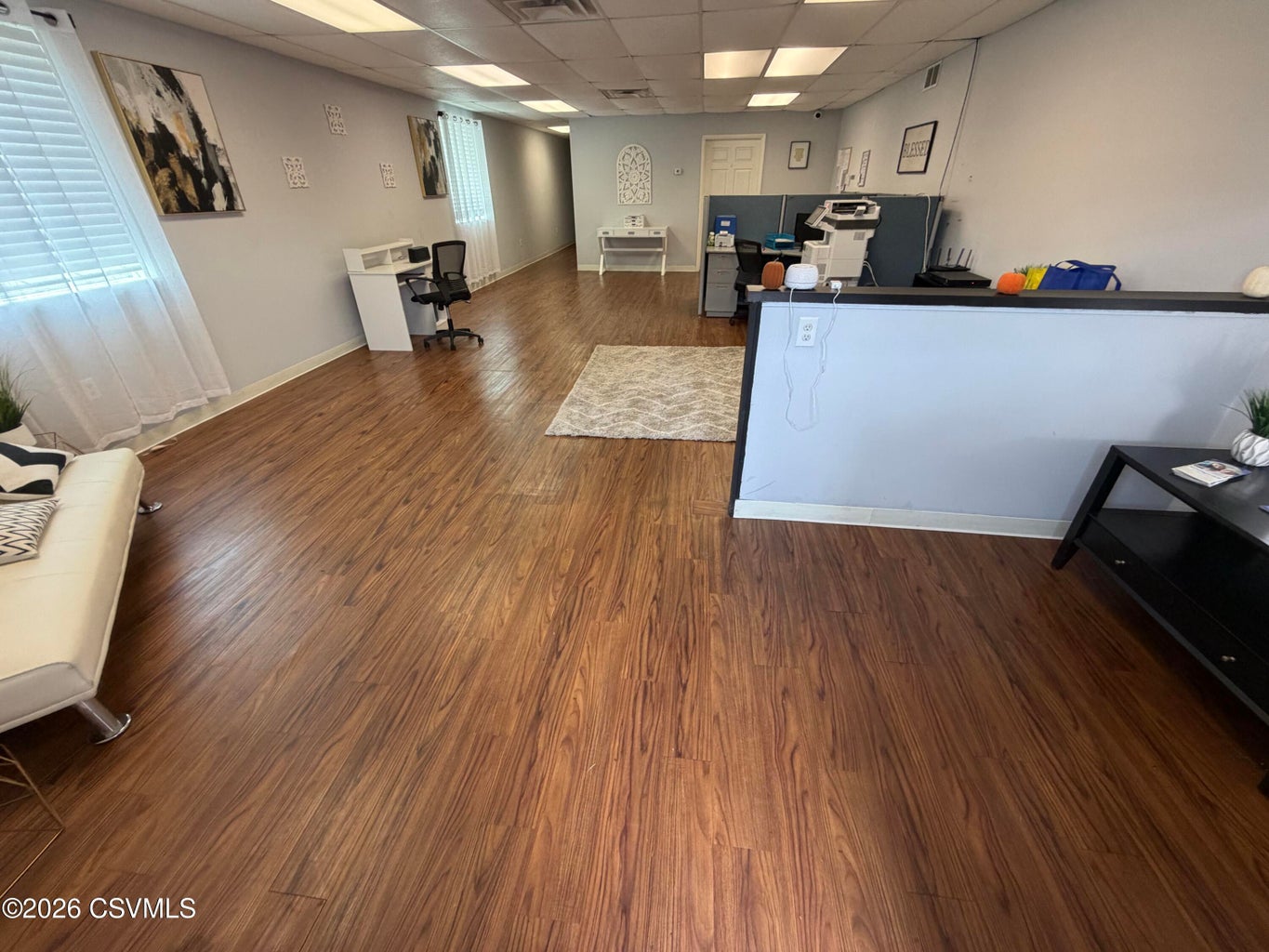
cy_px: 476
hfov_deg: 102.1
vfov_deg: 85.7
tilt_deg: -29.6
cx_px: 634
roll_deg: +1.7
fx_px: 513
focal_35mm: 14
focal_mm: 2.22
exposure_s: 1/120
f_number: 2.2
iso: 250
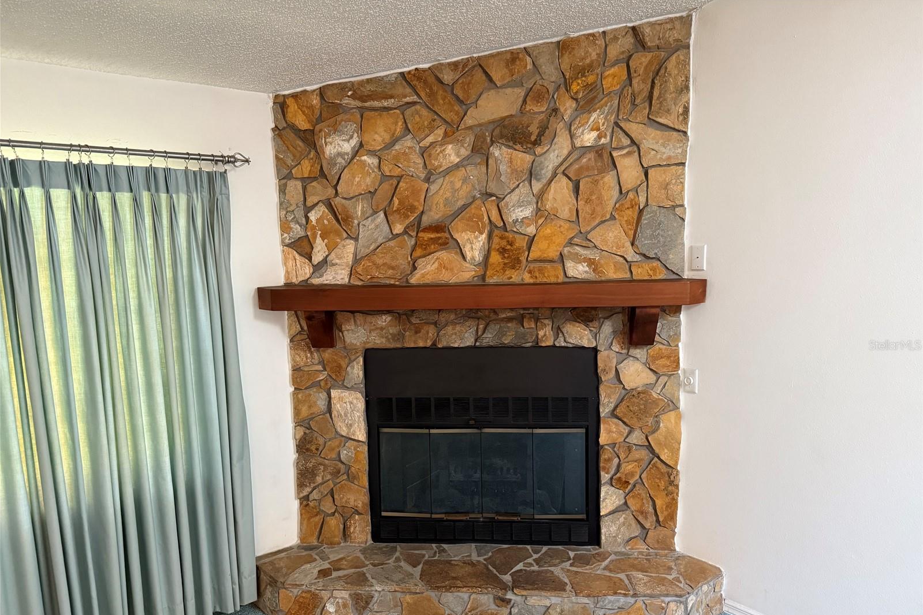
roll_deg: +0.7
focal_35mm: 25
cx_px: 462
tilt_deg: -7.9
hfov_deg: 71.5
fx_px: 641
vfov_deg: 51.2
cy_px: 345
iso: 640
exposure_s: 1/60
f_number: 1.78
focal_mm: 6.76
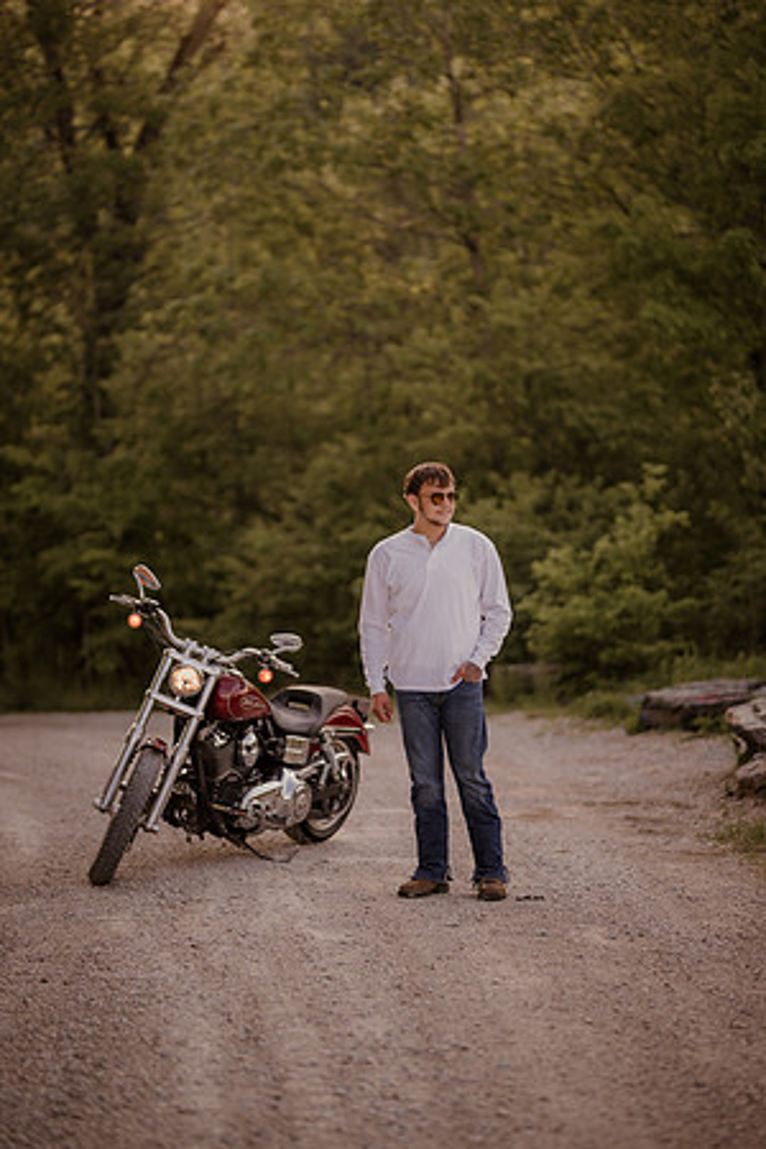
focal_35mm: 85
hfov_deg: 16.1
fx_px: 2713
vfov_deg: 23.9
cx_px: 383
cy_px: 574
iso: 100
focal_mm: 85
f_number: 1.4
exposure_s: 1/500
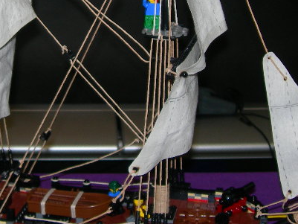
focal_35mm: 97
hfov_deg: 20.1
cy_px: 38
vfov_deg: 15.1
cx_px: 78
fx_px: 835
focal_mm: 7.8
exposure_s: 1/60.1
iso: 50
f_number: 2.8
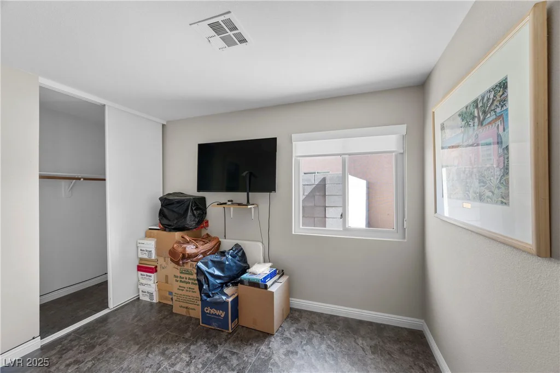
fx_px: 218
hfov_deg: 104.2
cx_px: 280
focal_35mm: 14
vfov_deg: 81.2
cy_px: 186
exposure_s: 1
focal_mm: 14
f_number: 8
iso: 500
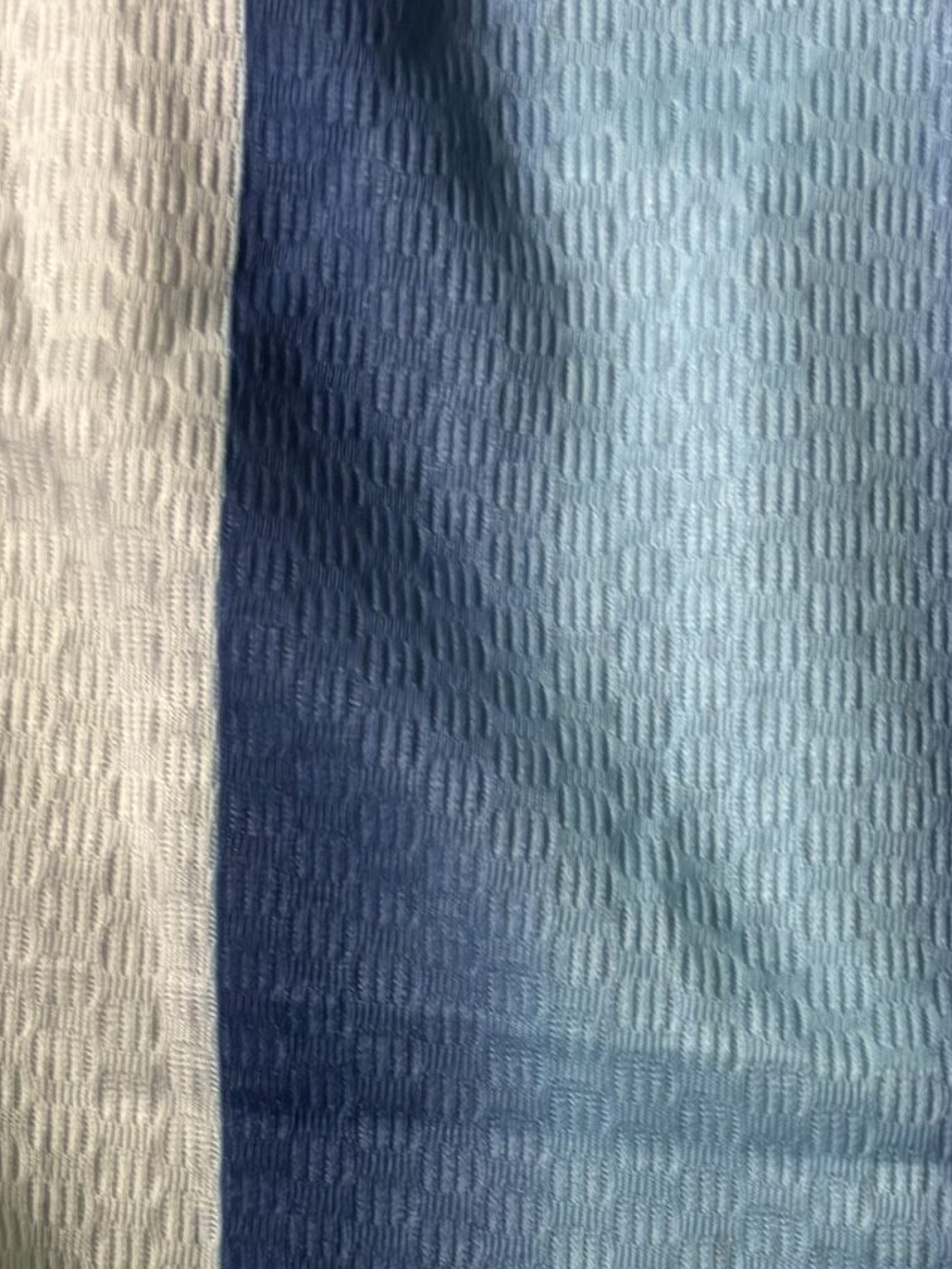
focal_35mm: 66
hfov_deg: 22.1
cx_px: 696
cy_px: 1207
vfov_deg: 28.0
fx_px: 2420
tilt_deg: -85.4
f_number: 1.6
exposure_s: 1/45
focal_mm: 5.96
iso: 500
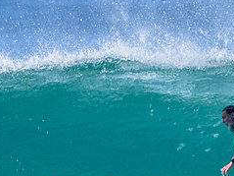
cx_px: 117
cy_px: 207
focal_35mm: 2034
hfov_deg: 1.0
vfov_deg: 0.7
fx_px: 13743
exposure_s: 1/800
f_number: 11
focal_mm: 640
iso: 450
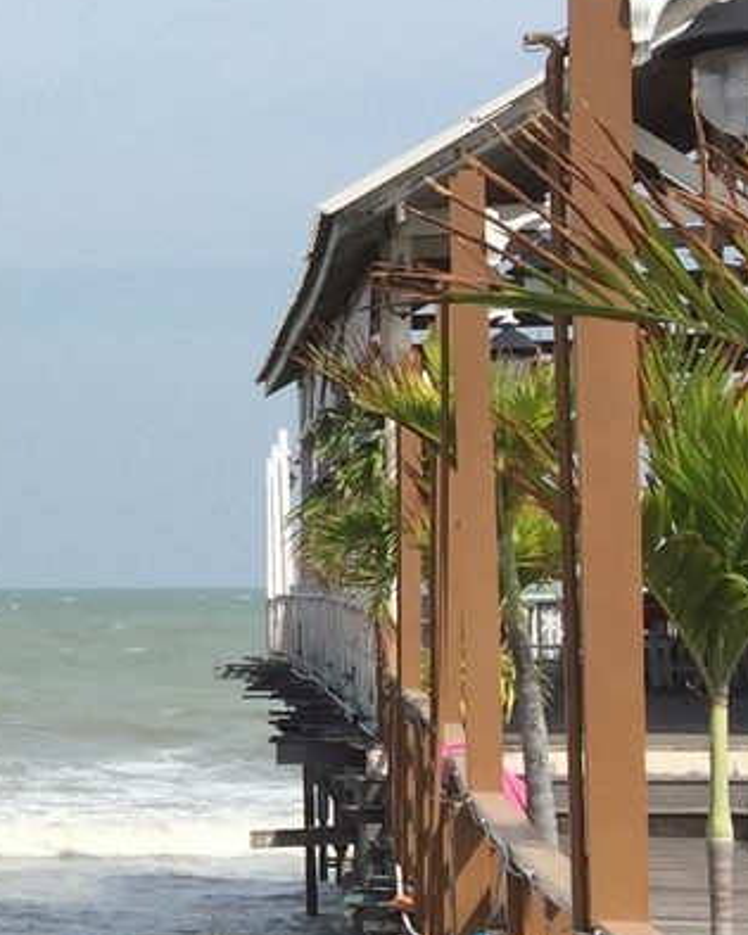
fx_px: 3184
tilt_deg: +0.4
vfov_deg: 16.7
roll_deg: -0.1
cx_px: -852
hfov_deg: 11.7
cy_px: 629
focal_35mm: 115
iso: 32
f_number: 2.2
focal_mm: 4.15
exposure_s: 1/1980
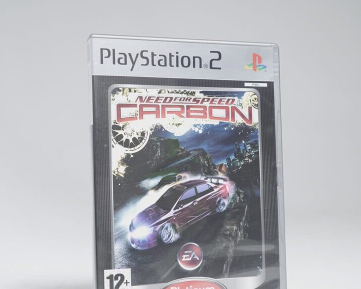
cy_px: 178
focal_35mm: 53
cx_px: 186
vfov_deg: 28.5
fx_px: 566
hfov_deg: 35.3
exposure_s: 1/20
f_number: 5.6
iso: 640
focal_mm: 34
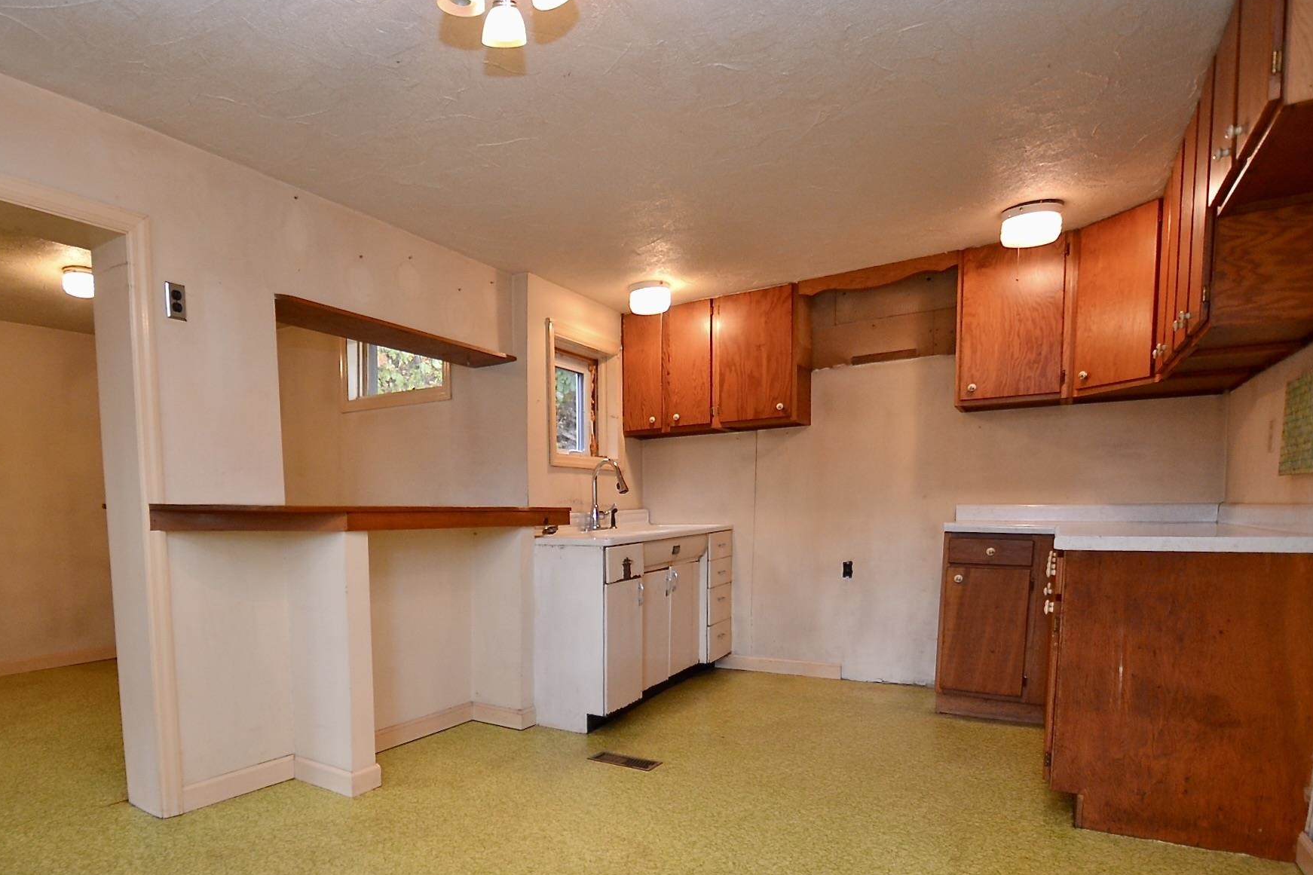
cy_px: 533
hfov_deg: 85.8
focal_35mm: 19
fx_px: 693
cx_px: 523
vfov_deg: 63.8
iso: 640
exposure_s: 1/60
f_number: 3.5
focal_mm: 10
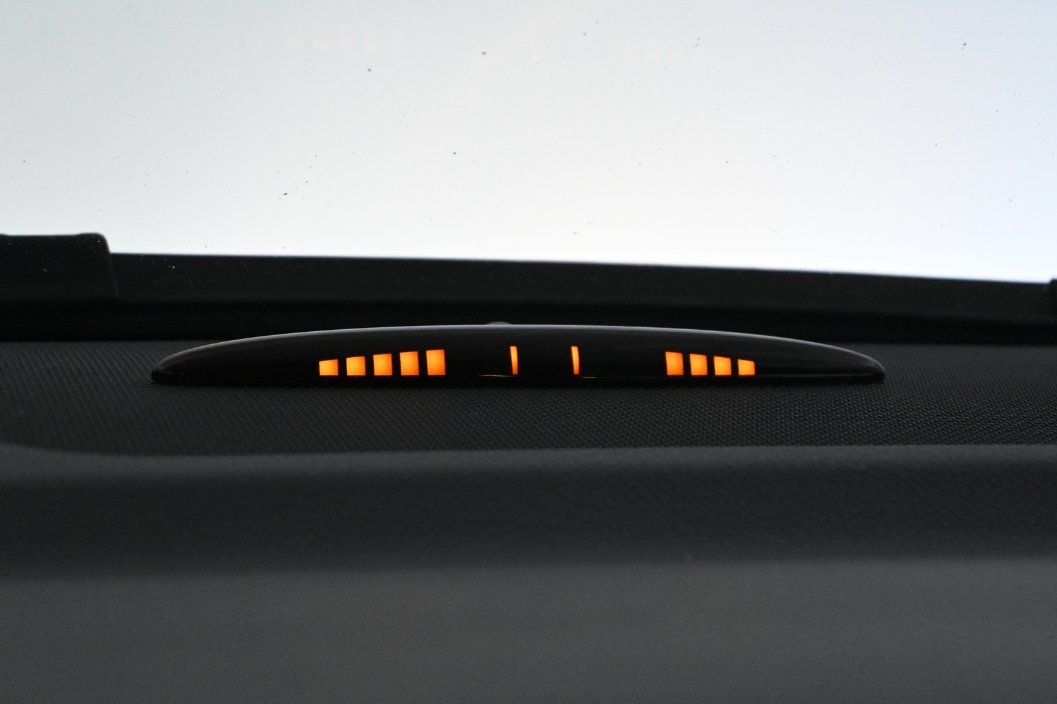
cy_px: 352
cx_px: 528
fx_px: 2202
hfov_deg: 27.0
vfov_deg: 18.2
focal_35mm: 75
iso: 6400
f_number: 6.3
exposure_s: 1/125
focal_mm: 50
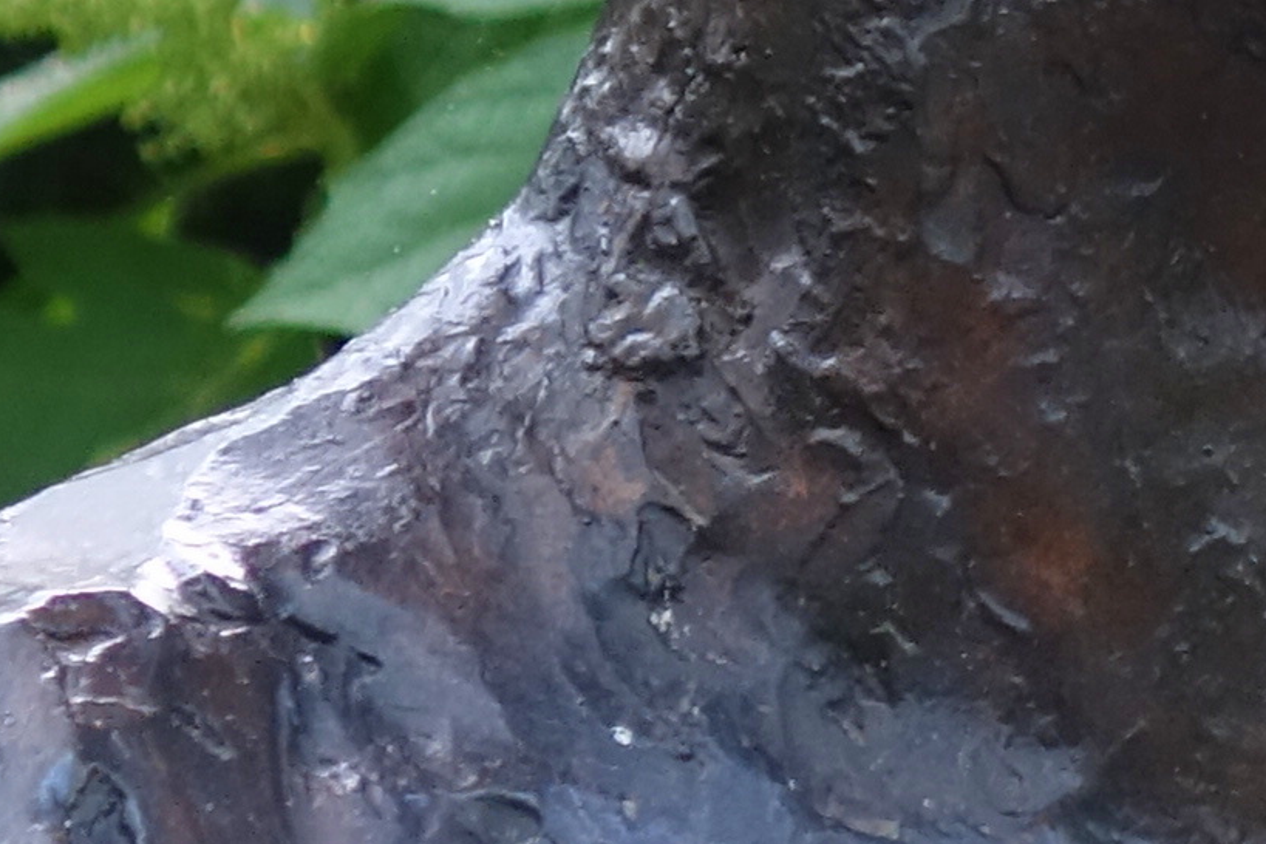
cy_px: 210
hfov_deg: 5.4
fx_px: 13397
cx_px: 1937
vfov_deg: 3.6
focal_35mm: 381
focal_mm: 21.08
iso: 640
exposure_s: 1/200
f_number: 3.5
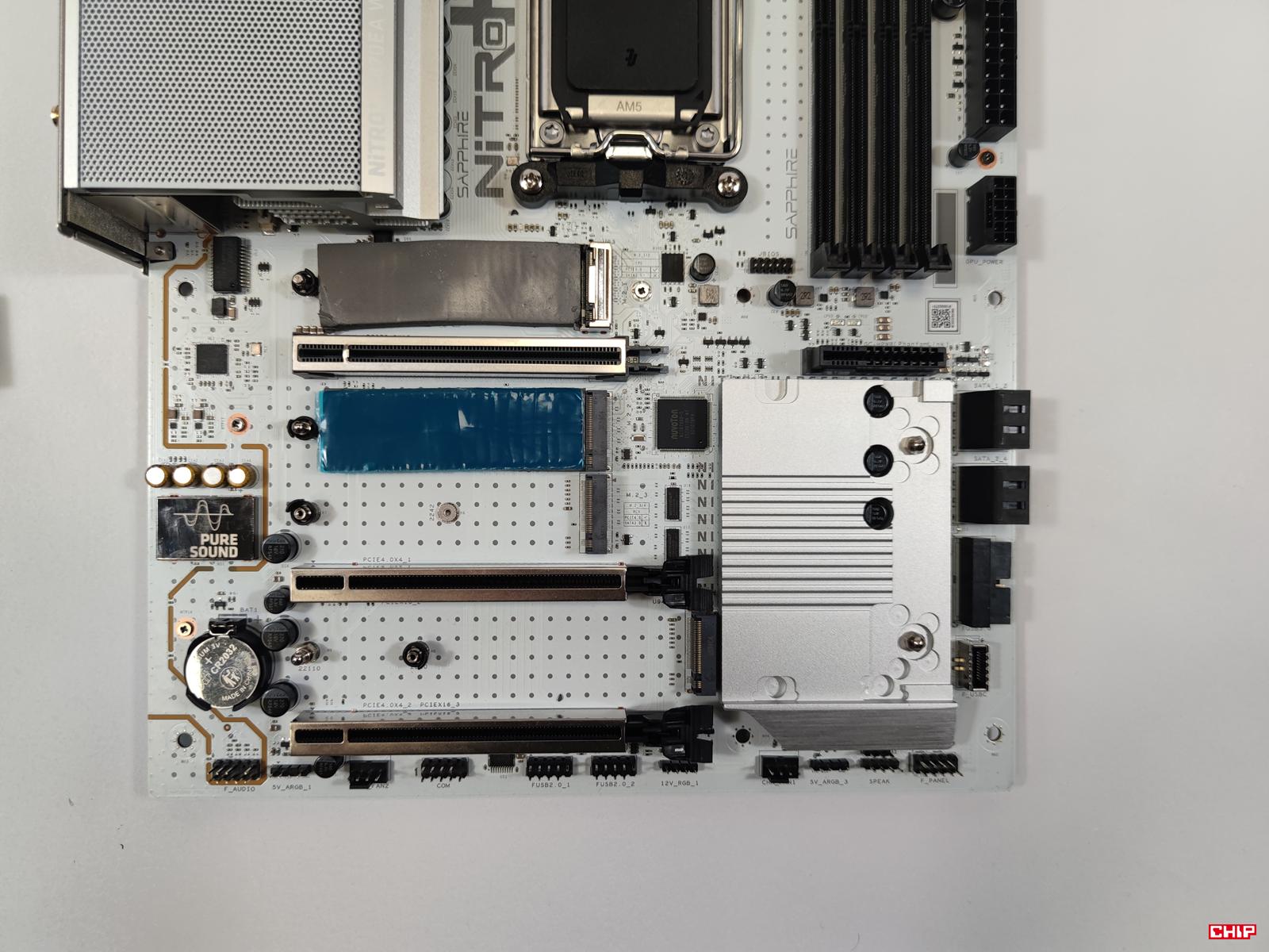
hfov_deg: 69.4
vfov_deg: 54.9
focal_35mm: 25
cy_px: 476
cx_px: 634
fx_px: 916
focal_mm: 6.78
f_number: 1.85
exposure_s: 1/100
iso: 80
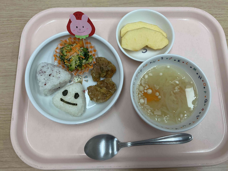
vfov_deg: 48.2
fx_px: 191
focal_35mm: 29
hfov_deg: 61.7
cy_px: 86
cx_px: 114
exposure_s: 1/120
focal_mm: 3
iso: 32
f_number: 1.8
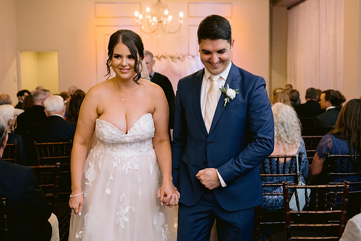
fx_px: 393
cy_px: 106
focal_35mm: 39
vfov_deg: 34.0
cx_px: 195
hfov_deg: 49.3
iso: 1600
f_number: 2.8
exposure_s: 1/125
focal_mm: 35
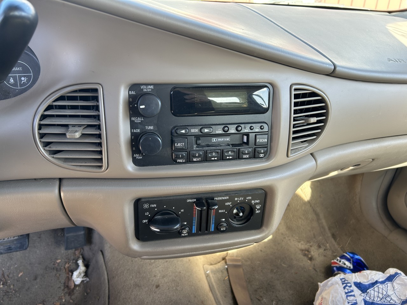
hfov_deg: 67.3
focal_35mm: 26
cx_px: 204
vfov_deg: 53.1
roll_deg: -1.6
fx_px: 306
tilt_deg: -23.4
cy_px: 152
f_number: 1.5
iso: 64
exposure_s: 1/149
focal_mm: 5.7
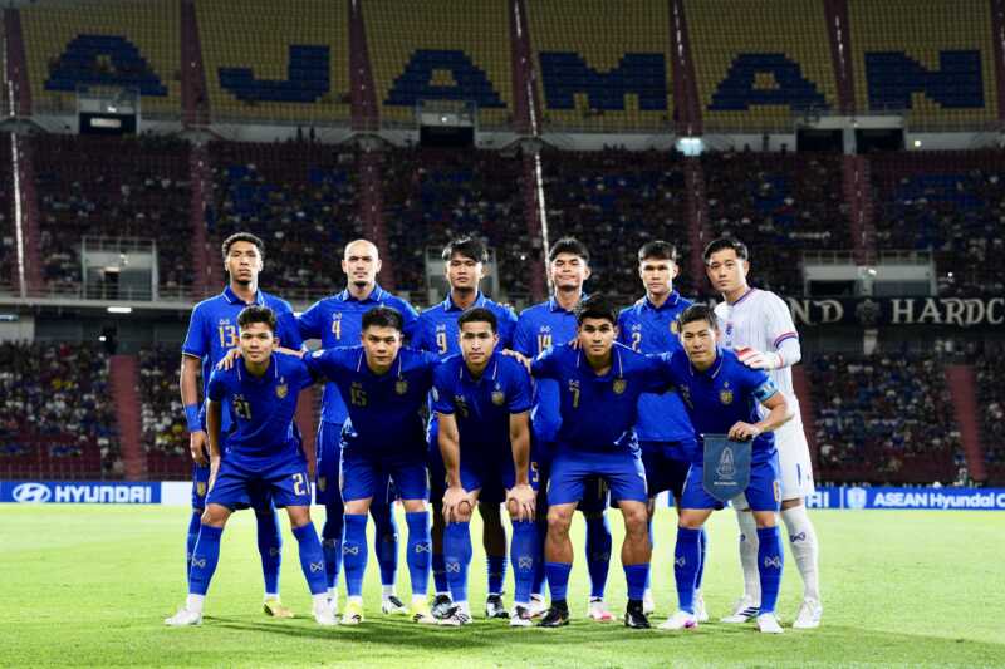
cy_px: 334
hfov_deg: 28.8
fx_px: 1954
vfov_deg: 19.4
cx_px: 502
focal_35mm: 70
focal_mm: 70
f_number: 4
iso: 1250
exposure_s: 1/400
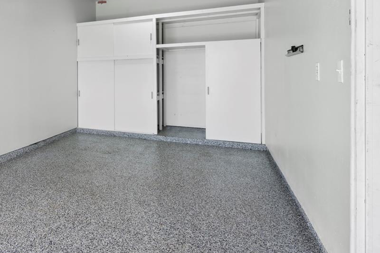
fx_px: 295
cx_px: 38
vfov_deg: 45.2
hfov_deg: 56.5
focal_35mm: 28
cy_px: 73
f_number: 8
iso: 100
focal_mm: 14
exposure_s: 1/13
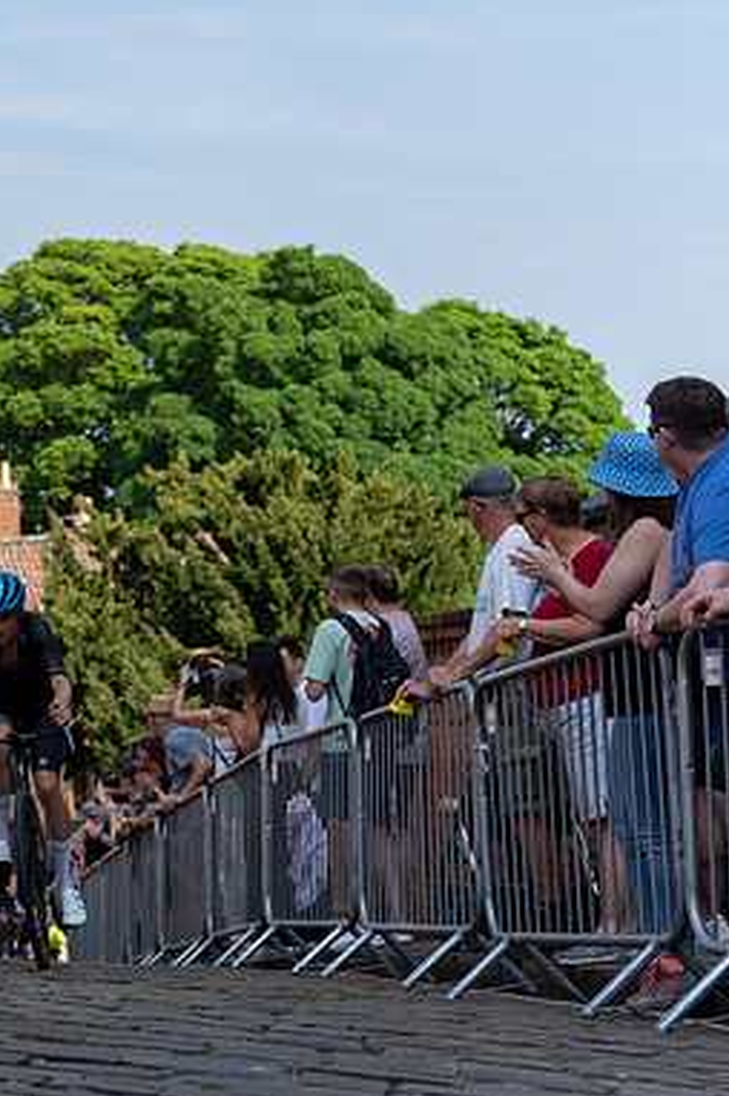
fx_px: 2830
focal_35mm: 93
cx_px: -433
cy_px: 409
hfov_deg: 13.6
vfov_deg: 21.9
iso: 100
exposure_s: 1/1250
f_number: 3.2
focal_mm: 41
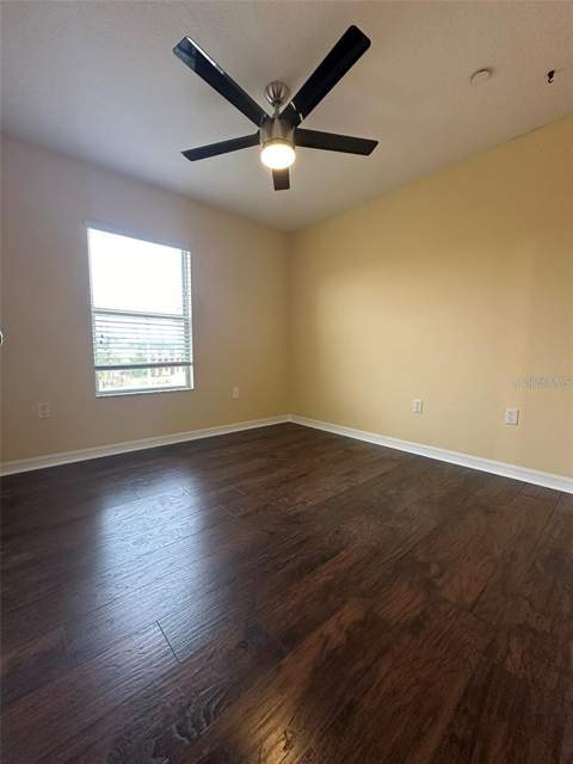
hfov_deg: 85.7
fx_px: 309
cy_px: 382
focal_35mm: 14
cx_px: 286
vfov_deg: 102.1
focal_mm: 2.22
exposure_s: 1/120
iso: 250
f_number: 2.2
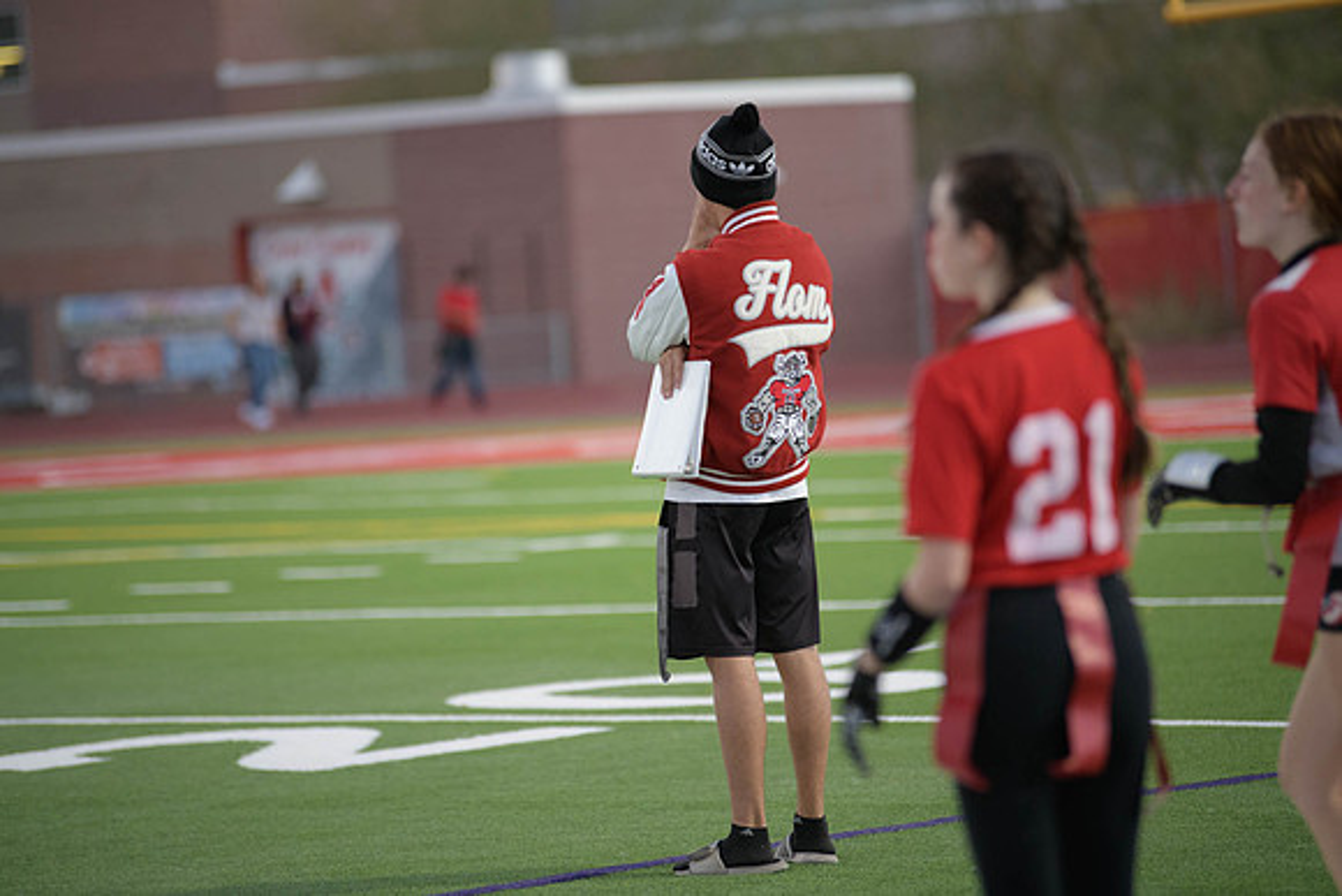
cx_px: 671
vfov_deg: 6.9
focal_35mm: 200
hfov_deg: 10.3
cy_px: 448
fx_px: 7457
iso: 1250
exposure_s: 1/640
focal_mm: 200
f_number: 2.8
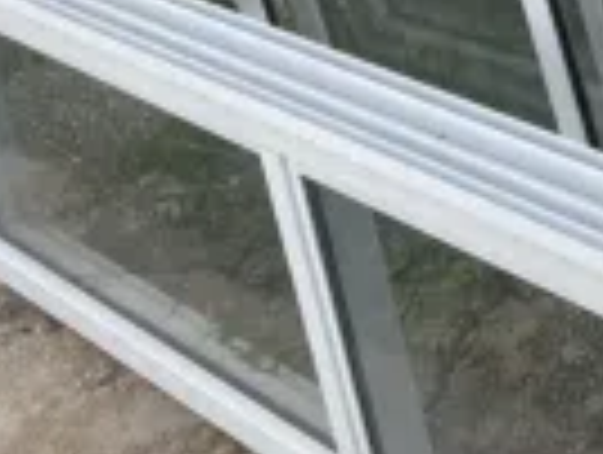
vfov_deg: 11.0
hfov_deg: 14.3
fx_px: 2164
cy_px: -436
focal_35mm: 124
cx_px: 1017
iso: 32
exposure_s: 1/124
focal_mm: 4.2
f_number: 1.6
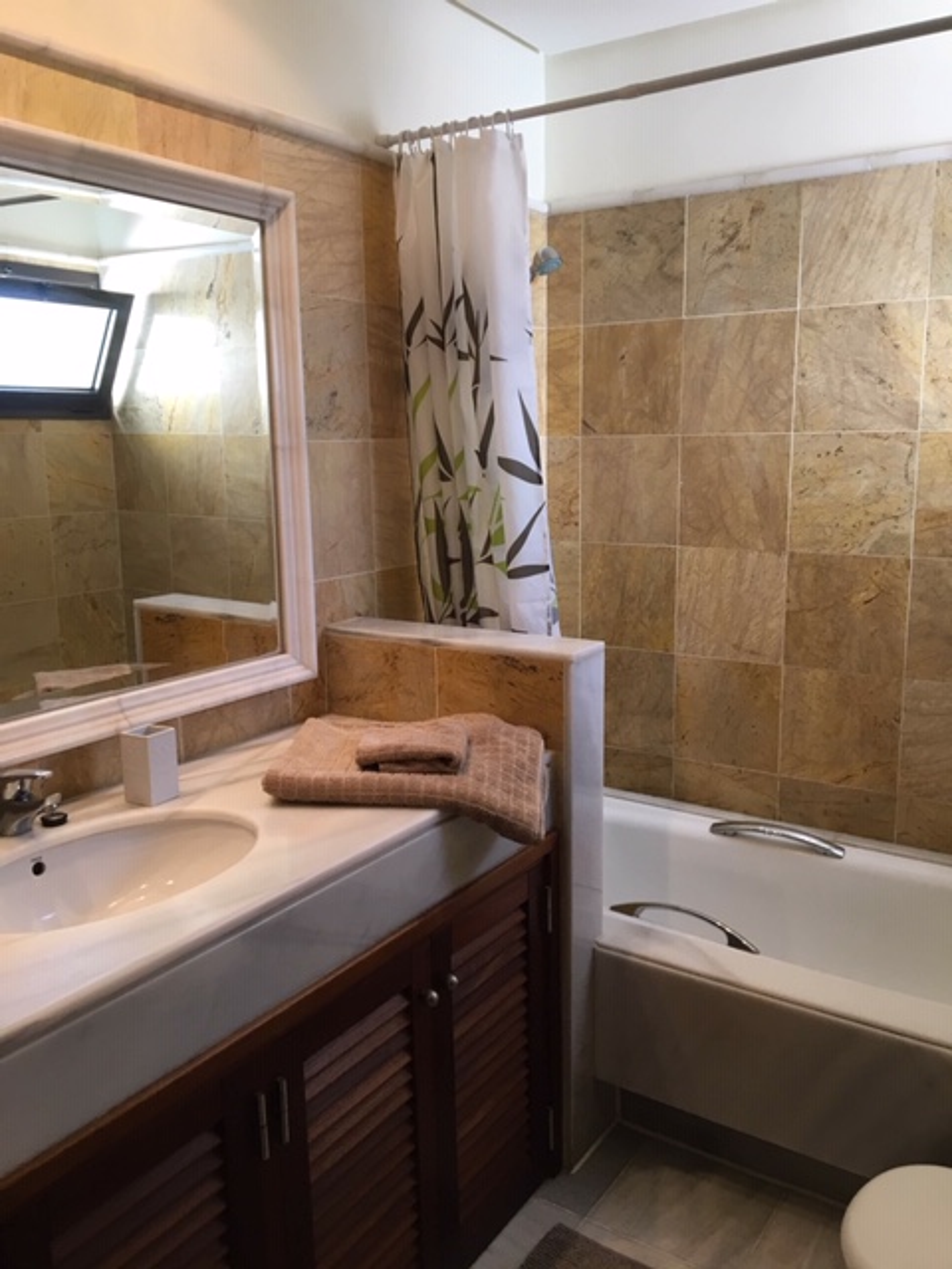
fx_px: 1063
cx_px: 476
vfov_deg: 61.7
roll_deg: +0.5
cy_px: 634
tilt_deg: -11.2
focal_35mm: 29
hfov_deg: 48.2
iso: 50
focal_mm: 4.15
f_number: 2.2
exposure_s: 1/33
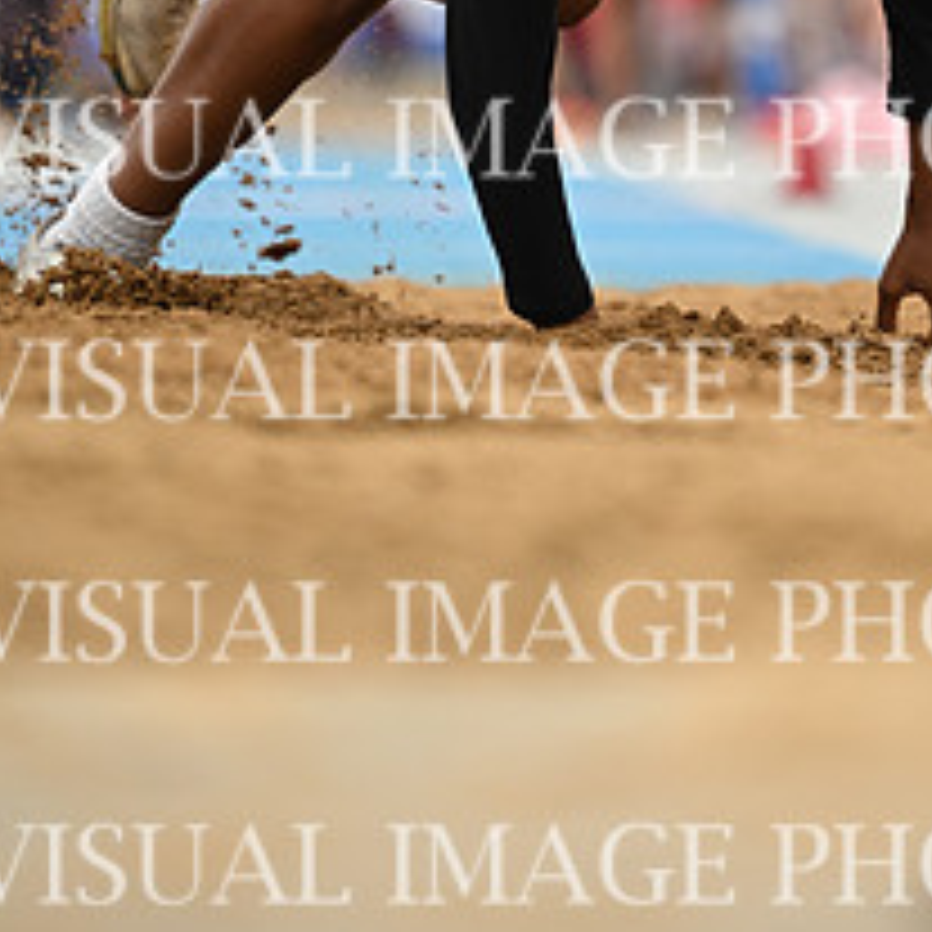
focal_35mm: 345
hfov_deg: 5.1
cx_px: 741
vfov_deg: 5.1
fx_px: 10509
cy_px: -225
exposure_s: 1/4000
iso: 320
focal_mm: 145
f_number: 2.8
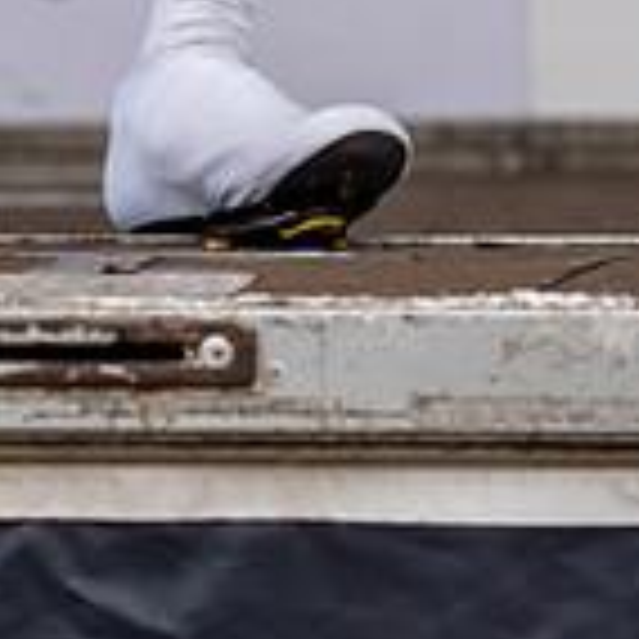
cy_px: -218
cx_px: -508
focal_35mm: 694
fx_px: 14494
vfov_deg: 2.5
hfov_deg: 2.5
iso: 800
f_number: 3.5
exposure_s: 1/1000
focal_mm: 200
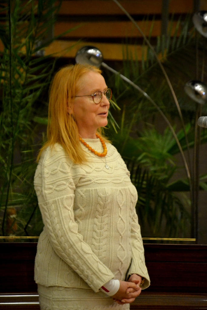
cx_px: 104
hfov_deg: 5.0
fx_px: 2392
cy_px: 155
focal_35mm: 278
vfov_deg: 7.4
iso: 3200
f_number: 5.6
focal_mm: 185
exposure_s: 1/80
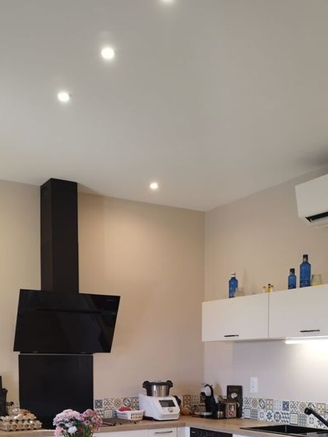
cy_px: 407
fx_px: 581
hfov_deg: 31.5
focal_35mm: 46
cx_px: 150
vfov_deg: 38.0
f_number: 1.89
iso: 170
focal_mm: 5.89
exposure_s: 1/50
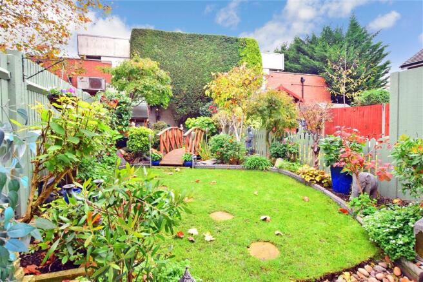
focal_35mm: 20
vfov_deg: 63.2
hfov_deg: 85.4
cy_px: 141
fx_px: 229
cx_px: 212
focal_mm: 13
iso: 400
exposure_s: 1/25
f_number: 13
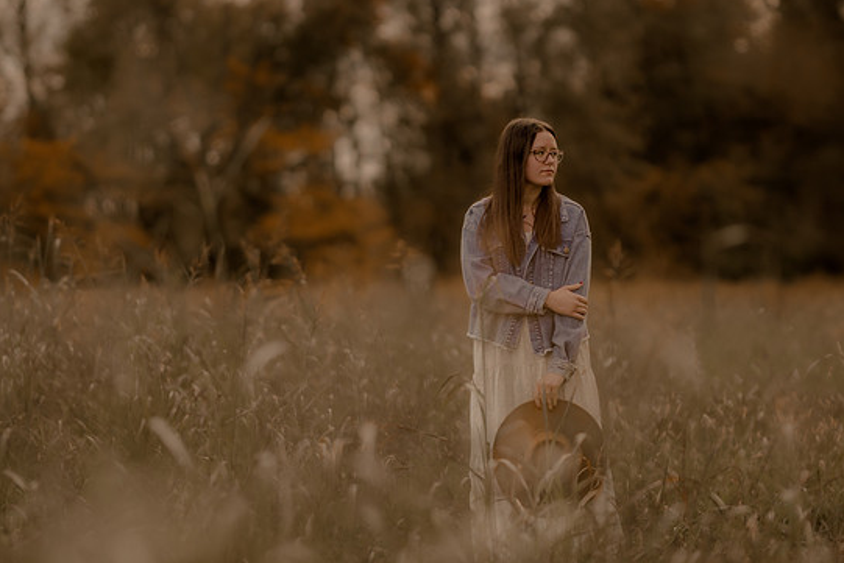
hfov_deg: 15.1
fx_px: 3189
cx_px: 413
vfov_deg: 10.1
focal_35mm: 136
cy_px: 268
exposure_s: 1/3200
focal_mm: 85
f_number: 1.4
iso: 200
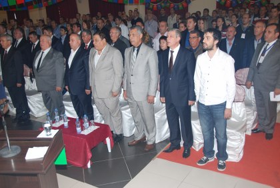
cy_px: 94
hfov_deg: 53.0
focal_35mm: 36
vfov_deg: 37.0
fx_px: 281
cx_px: 140
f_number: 4
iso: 200
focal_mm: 24
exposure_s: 1/60
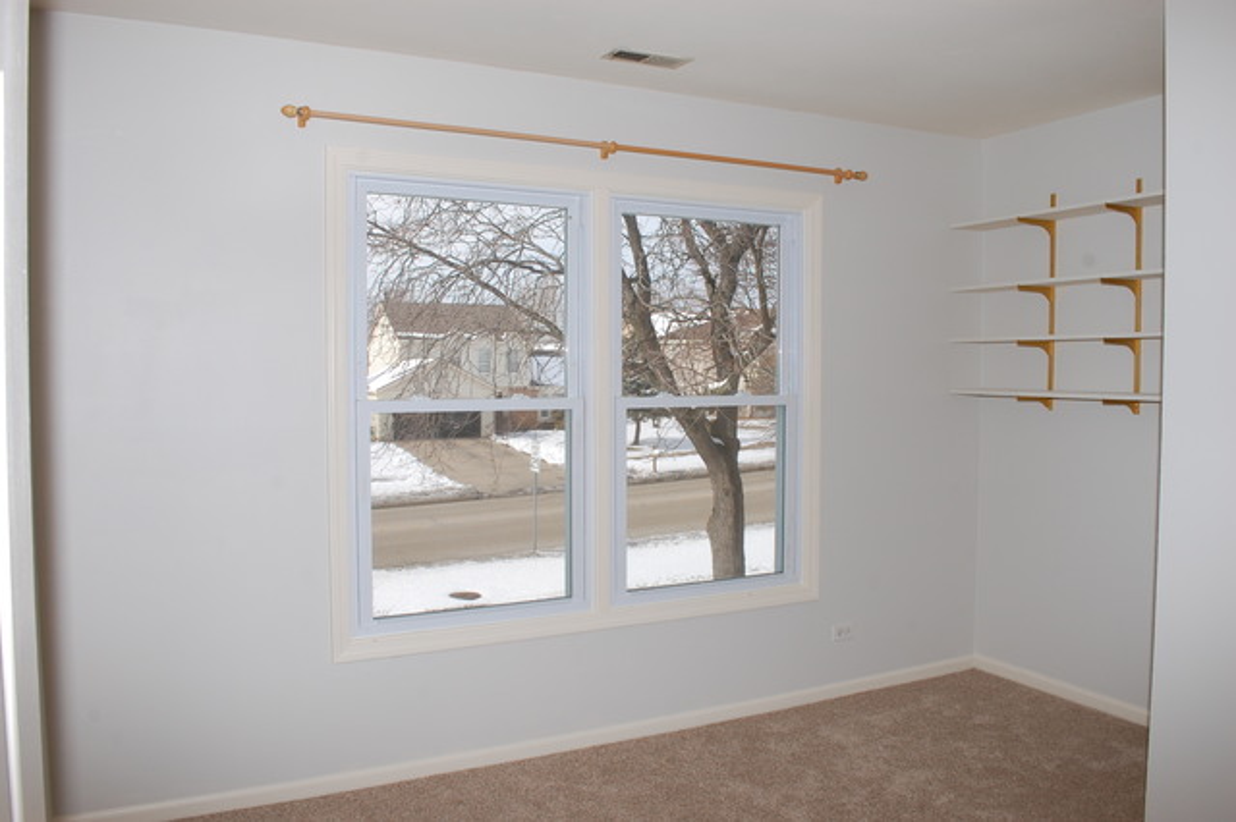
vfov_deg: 47.9
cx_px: 618
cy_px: 411
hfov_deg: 67.4
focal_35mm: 27
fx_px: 926
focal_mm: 18
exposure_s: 1/320
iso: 200
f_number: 9
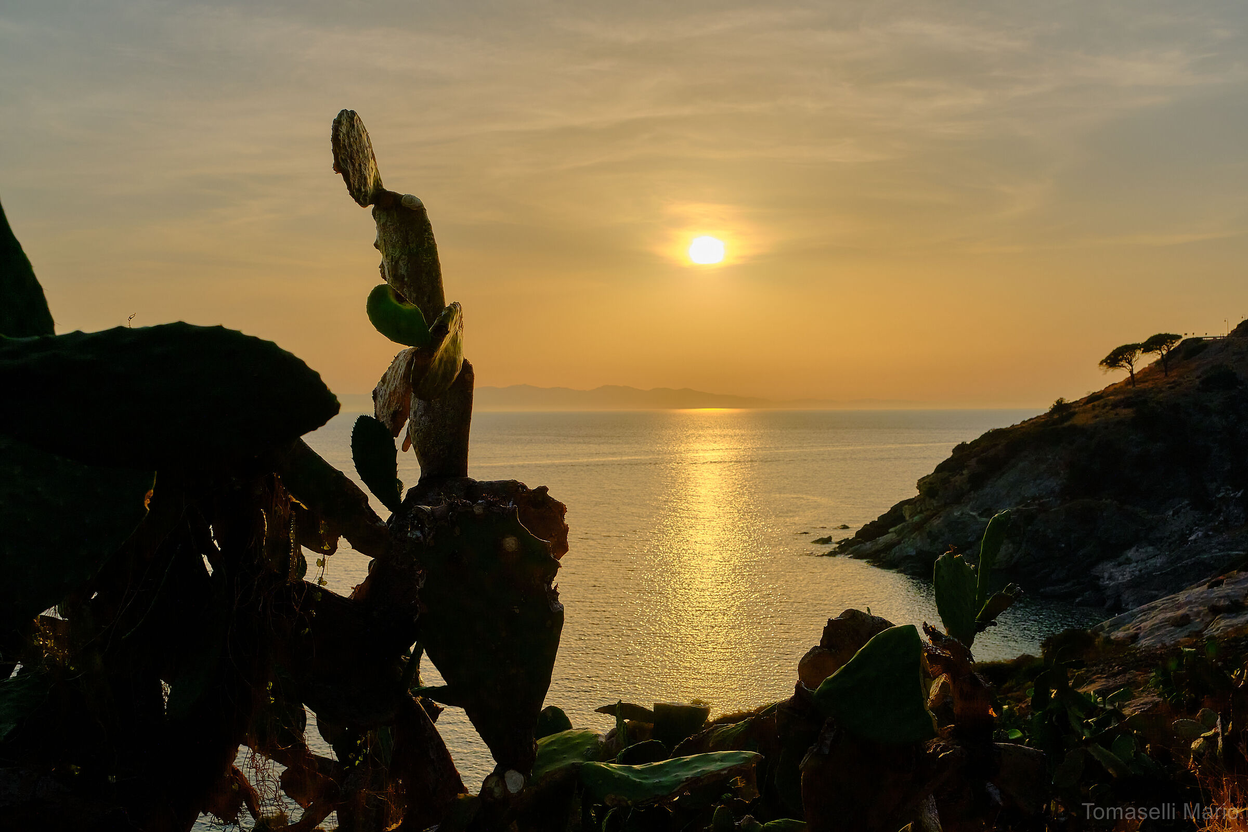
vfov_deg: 37.9
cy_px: 416
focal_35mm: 35
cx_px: 624
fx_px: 1213
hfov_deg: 54.4
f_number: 8
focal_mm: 23.4
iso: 640
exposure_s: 1/3000
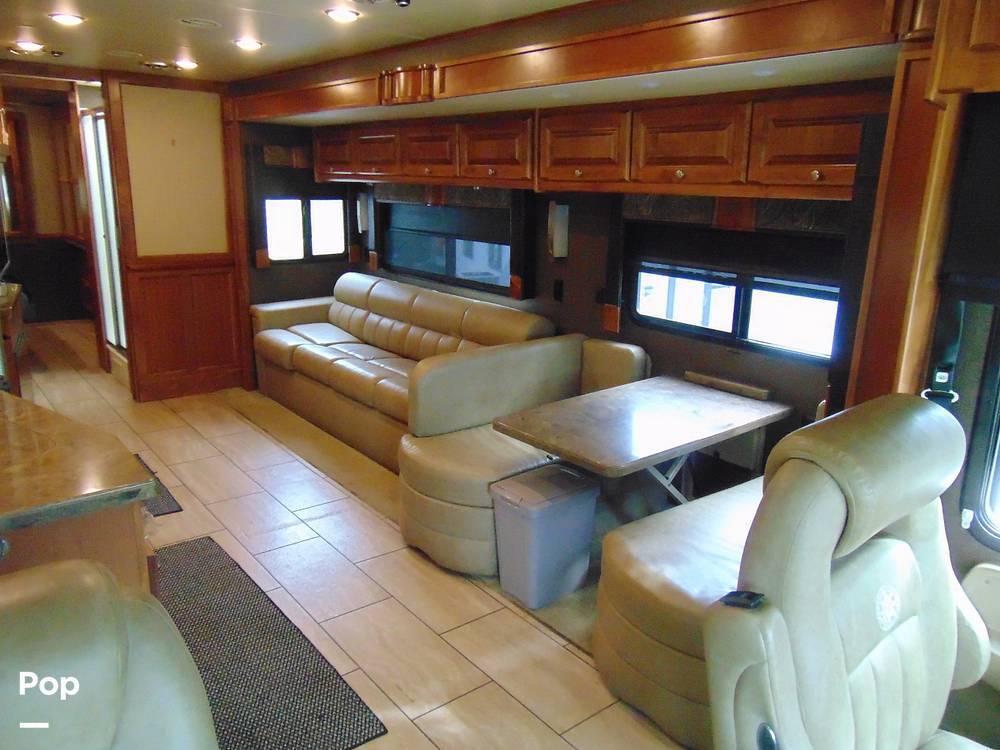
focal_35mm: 25
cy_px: 375
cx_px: 500
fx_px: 722
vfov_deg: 54.9
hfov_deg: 69.4
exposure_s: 1/60
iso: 800
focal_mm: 4.5
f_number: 3
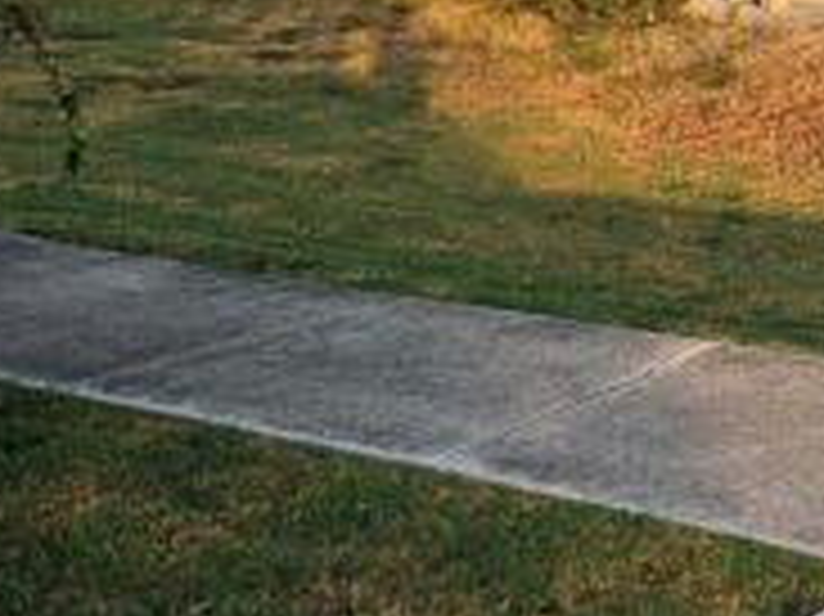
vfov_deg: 20.9
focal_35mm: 67
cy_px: -54
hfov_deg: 24.5
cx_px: 1128
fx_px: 1594
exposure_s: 1/351
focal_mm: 5.4
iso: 25
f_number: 1.8
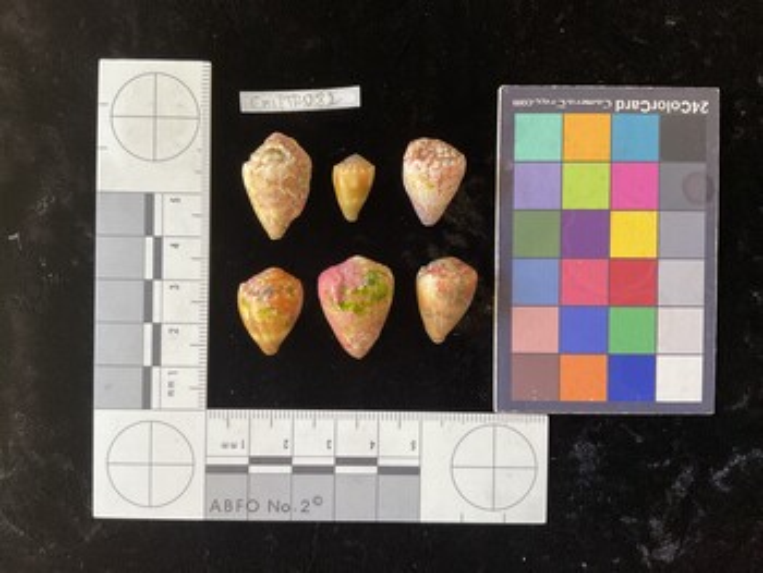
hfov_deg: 61.6
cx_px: 382
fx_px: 640
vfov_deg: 48.3
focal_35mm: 29
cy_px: 286
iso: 100
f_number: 1.8
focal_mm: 3
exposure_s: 1/60
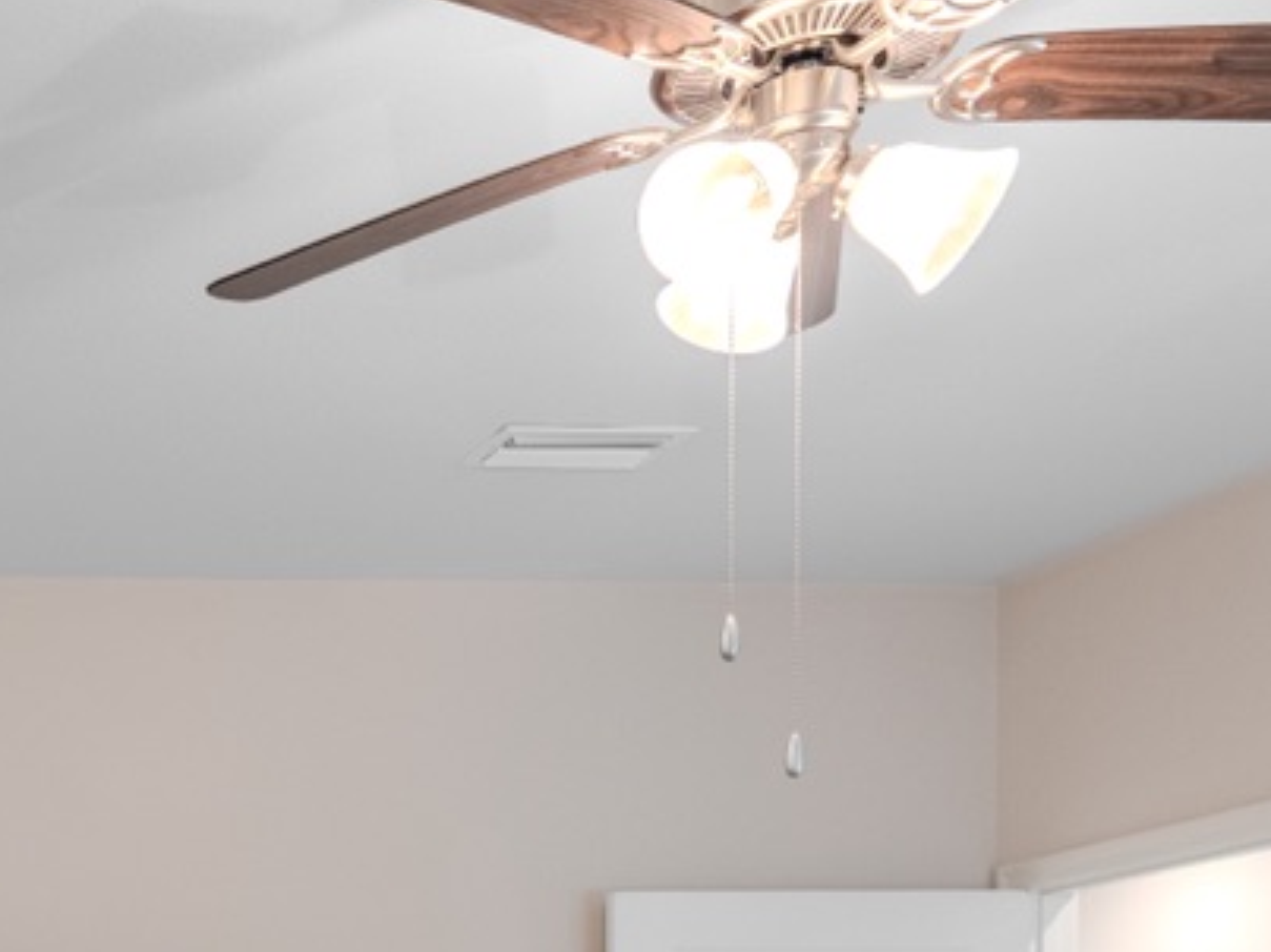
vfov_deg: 23.4
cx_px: -369
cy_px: 1242
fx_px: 2019
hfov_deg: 28.7
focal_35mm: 55
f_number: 4.5
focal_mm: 12
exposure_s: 1/80
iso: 400
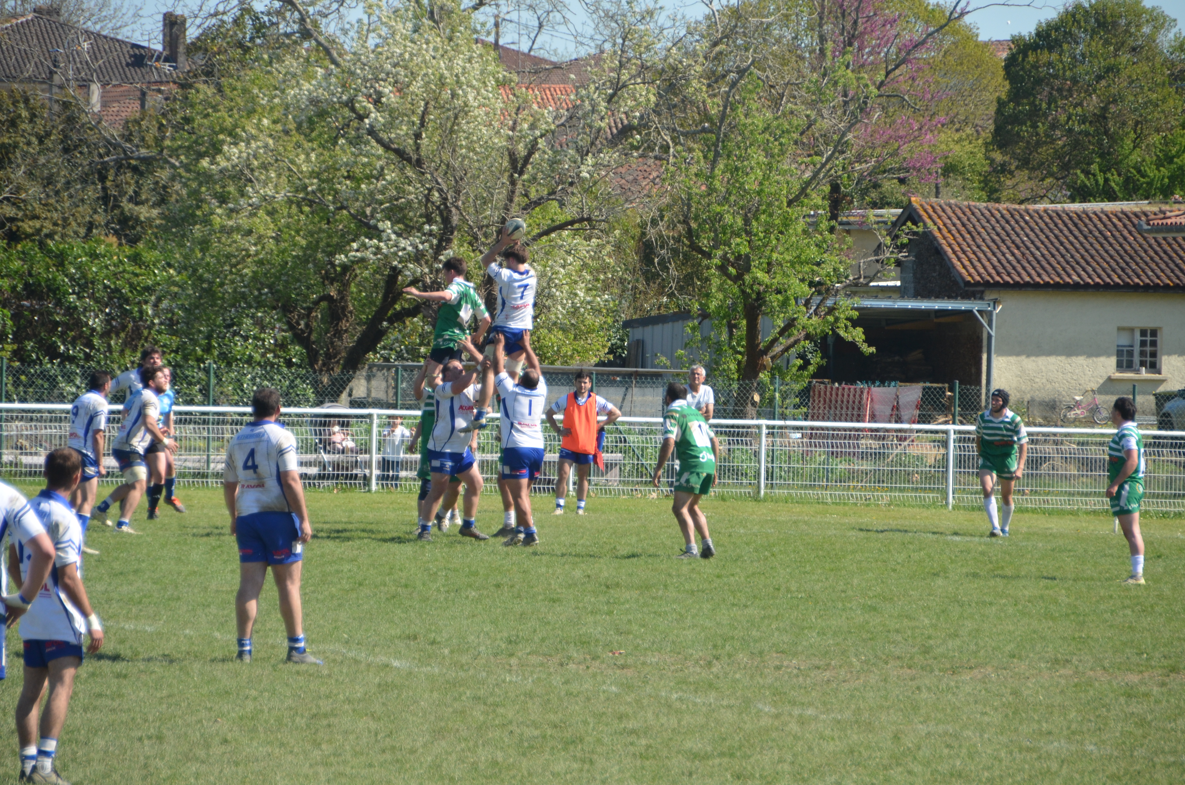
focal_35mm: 202
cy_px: 392
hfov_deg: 10.2
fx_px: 6652
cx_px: 592
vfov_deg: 6.8
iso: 400
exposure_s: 1/1000
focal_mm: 135
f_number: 6
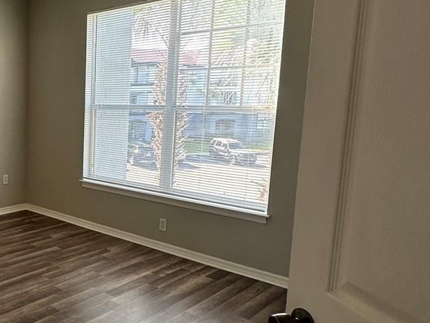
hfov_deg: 44.2
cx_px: -7
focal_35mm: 35
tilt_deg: -7.5
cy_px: 162
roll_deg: +0.0
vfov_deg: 40.7
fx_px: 435
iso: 64
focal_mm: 2.22
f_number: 2.2
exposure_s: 1/120
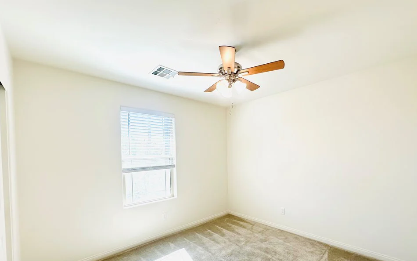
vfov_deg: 70.4
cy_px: 158
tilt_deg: -0.1
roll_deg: +1.9
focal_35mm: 16
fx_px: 182
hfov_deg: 97.8
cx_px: 214
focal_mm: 2.22
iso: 40
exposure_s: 1/170
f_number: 2.2
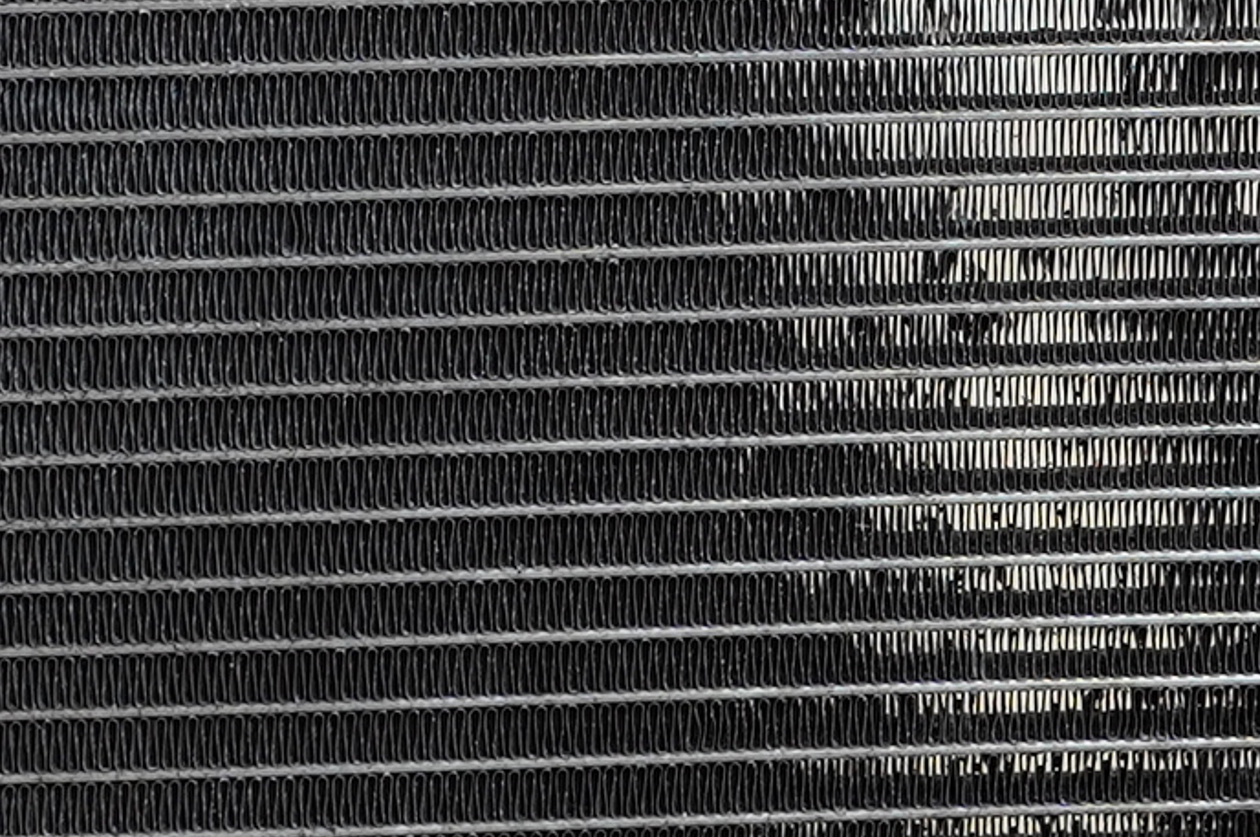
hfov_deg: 19.1
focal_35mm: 105
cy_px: -168
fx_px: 3671
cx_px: 1172
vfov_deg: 12.7
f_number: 4
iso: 250
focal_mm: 16
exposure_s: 1/60
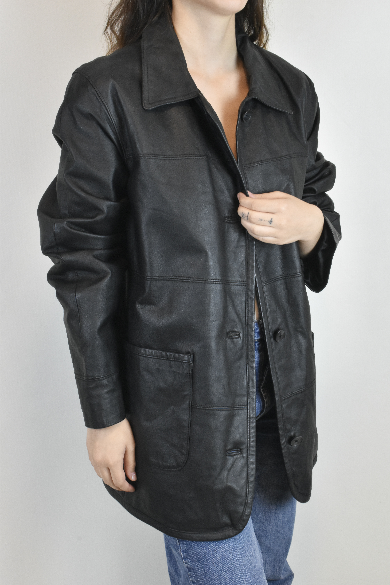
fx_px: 926
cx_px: 195
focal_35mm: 57
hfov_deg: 23.8
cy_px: 292
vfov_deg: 35.1
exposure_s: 1/30
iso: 1600
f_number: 18
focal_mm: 38
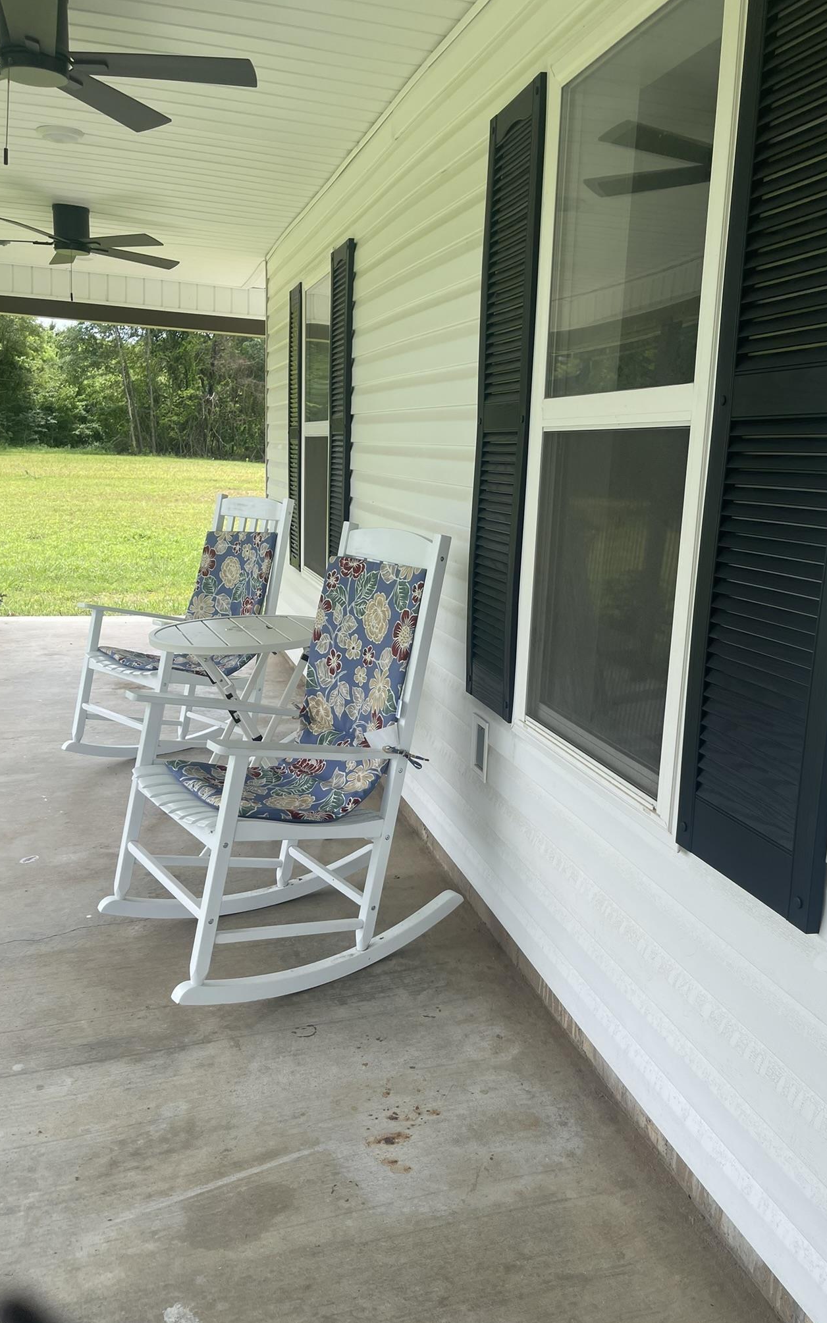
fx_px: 974
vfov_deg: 68.4
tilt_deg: -10.8
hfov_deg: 45.8
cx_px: 489
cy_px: 668
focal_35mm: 27
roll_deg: -2.2
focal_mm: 5.1
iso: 32
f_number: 1.6
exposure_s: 1/978
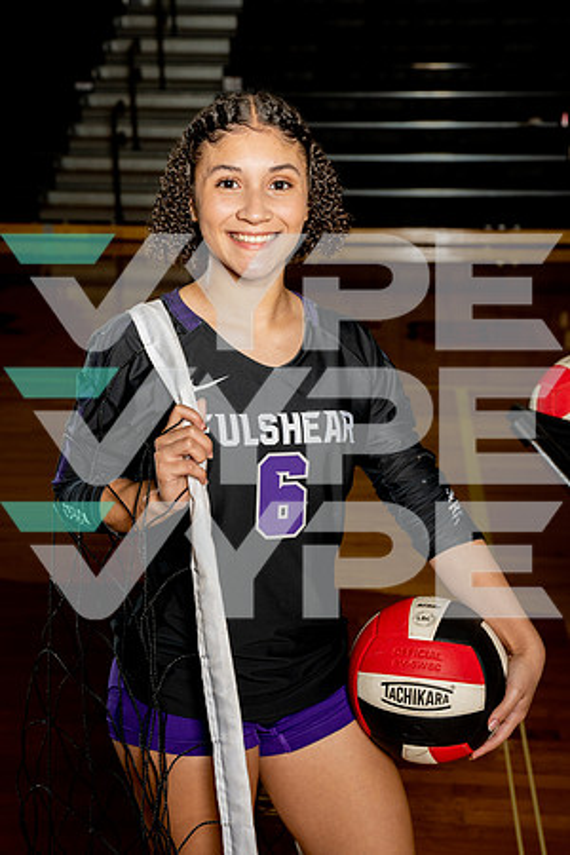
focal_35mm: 65
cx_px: 285
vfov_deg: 31.0
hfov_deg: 20.9
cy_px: 428
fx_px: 1544
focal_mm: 65
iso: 400
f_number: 7.1
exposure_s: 1/250
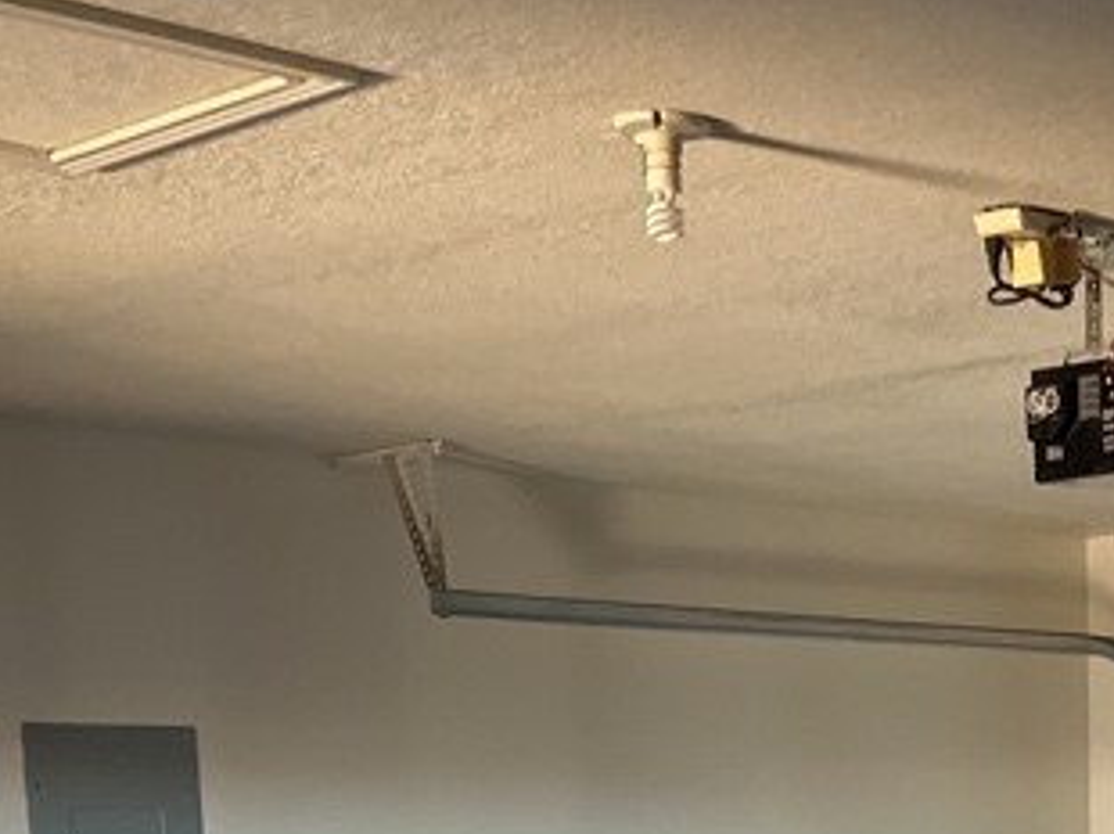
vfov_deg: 15.5
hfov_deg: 21.8
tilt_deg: -9.4
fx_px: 2765
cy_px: 1319
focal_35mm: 86
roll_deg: +1.1
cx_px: 1146
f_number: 1.5
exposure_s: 1/60
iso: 500
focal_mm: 5.7
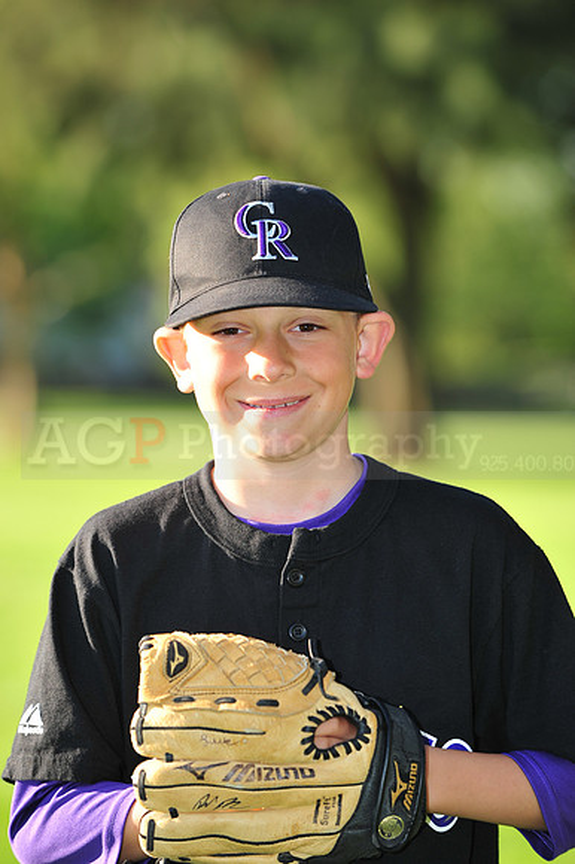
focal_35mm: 175
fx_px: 4197
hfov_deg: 7.8
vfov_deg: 11.8
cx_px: 288
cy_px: 432
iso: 200
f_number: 5
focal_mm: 175
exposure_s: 1/320
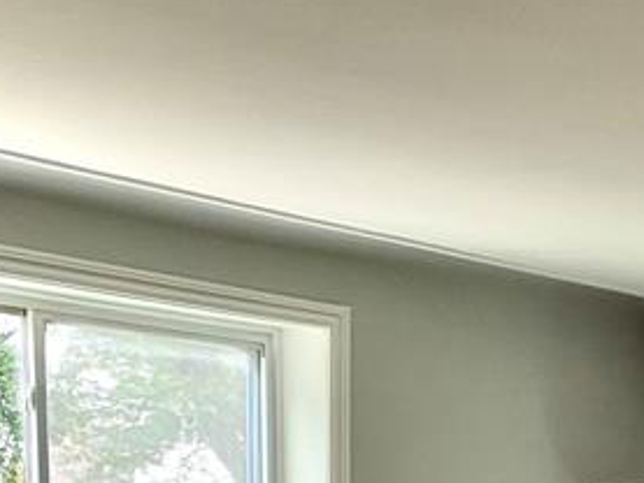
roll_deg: -2.5
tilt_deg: -7.2
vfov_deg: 14.0
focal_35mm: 96
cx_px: 972
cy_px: 824
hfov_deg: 18.1
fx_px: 1787
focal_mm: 4.25
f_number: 1.8
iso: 200
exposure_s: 1/60
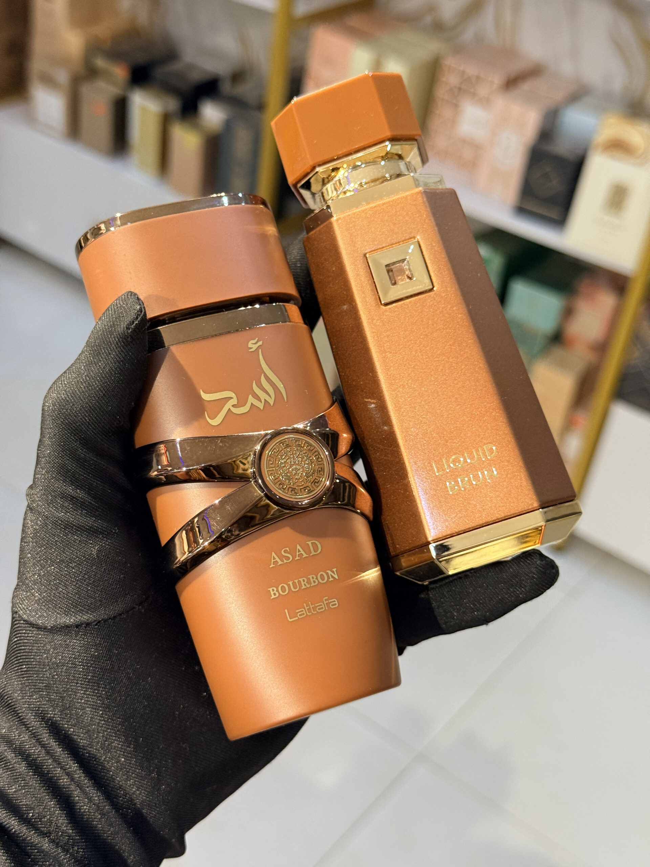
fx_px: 1202
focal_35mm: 48
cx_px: 325
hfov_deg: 30.3
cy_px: 434
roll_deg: -10.5
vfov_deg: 39.7
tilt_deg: -34.9
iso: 200
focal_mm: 6.76
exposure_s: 1/33
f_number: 1.78
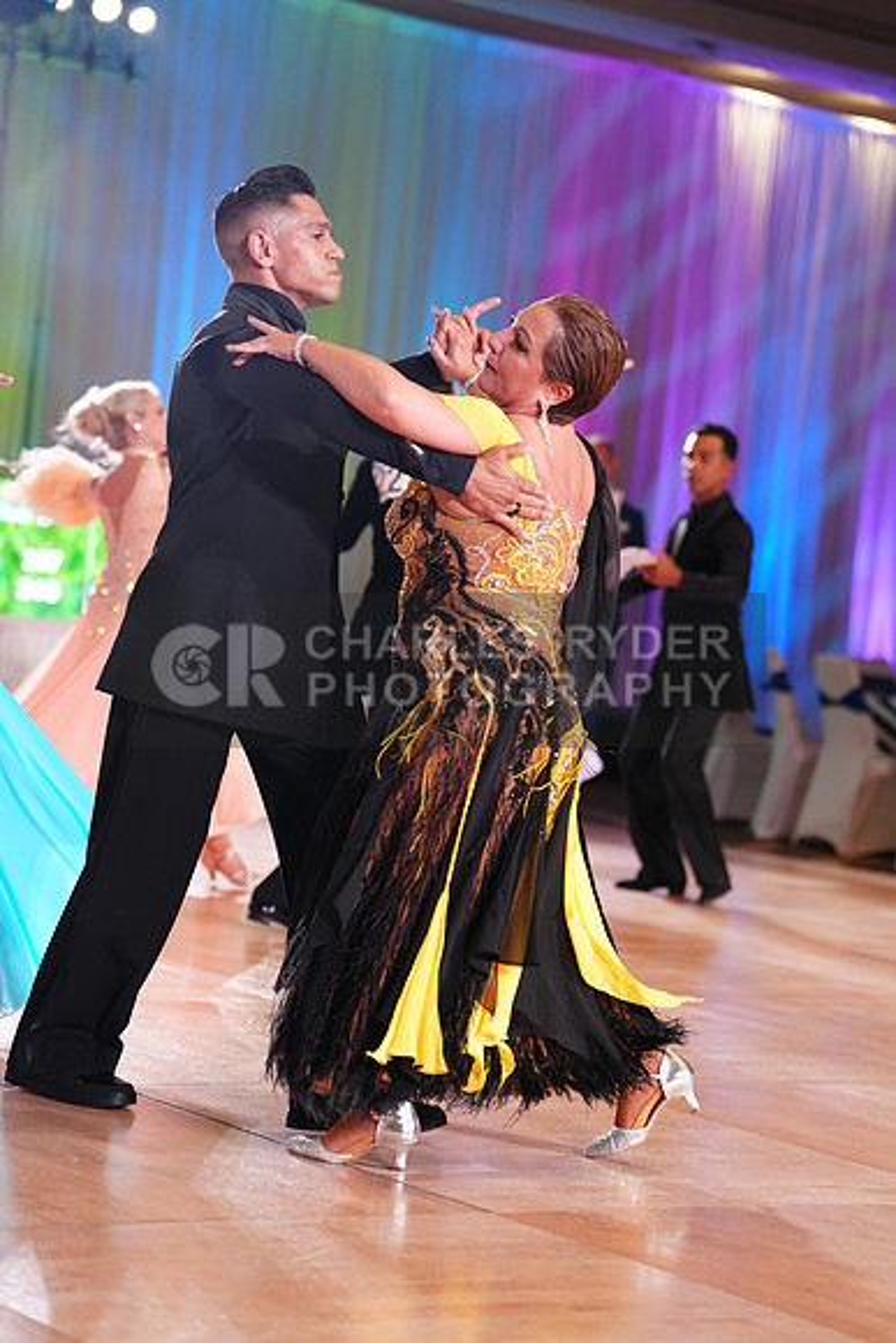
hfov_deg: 15.5
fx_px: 3283
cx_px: 448
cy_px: 672
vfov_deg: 23.1
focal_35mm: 88
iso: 2000
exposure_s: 1/500
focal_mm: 88
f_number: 2.8
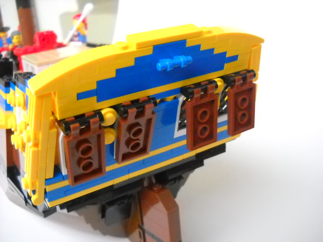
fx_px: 383
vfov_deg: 35.1
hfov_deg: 45.8
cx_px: 162
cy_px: 121
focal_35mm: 41
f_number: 3.1
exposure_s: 1/96
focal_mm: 6.72
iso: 800
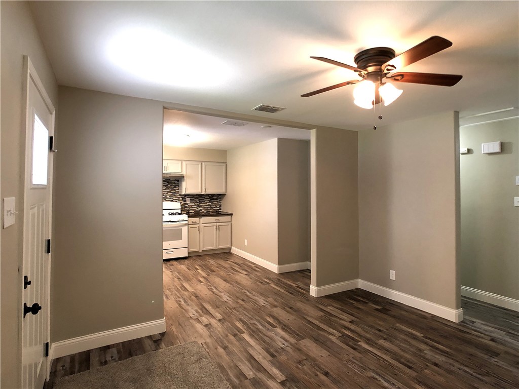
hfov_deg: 63.4
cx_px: 260
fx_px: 420
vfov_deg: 49.7
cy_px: 194
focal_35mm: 28
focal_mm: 3.99
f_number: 1.8
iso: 80
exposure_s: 1/15
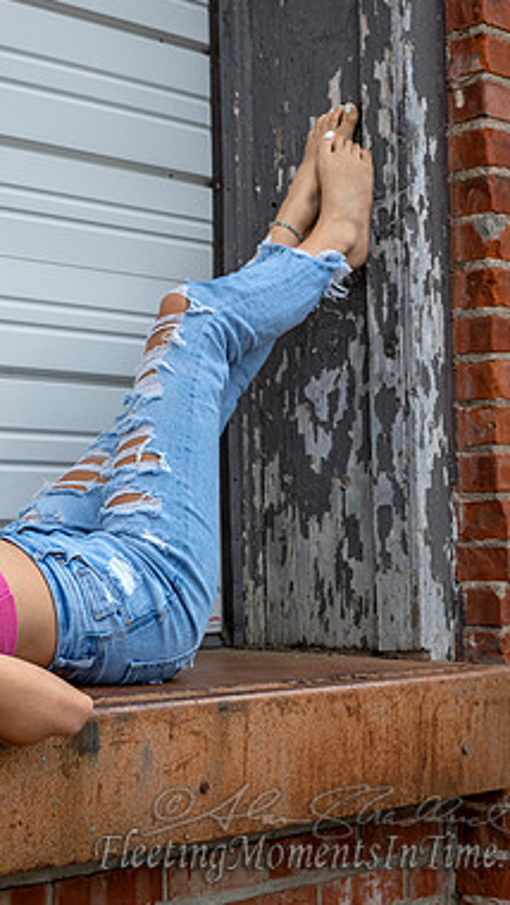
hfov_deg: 18.0
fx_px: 1537
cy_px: 456
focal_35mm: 64
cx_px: -86
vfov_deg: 32.8
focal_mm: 40
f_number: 6.3
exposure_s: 1/160
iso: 250
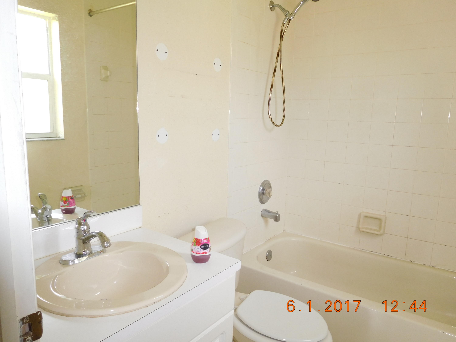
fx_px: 329
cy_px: 171
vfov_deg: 54.9
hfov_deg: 69.4
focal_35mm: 25
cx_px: 228
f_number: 3.4
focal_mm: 4.5
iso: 125
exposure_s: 1/40
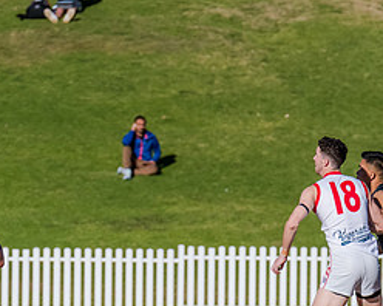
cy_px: 263
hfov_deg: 1.9
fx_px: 11644
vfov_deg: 1.5
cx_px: -8
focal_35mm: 1028
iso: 800
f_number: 10
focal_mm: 420
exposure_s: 1/2000
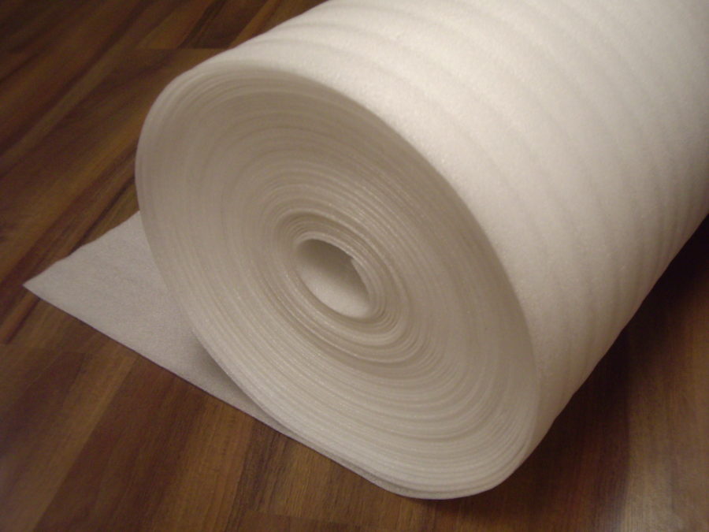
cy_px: 266
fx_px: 963
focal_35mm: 47
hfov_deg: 40.4
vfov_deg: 30.9
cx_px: 354
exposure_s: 1/60
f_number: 3
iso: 200
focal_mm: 7.6
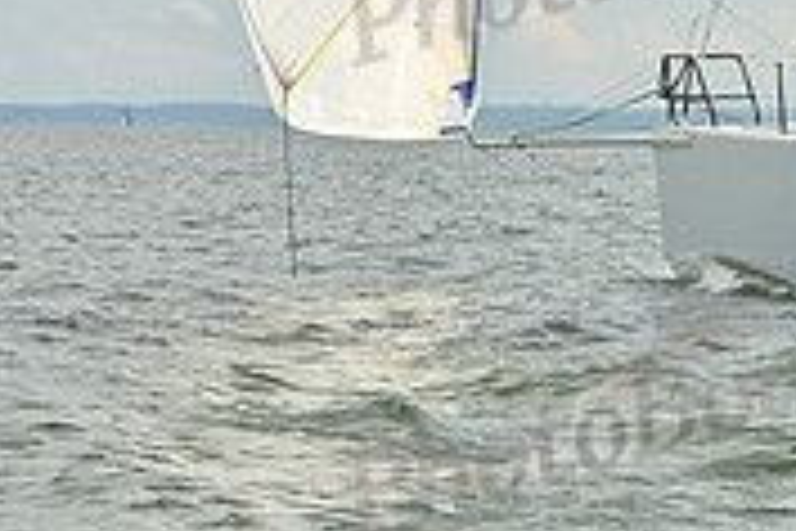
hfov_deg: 8.8
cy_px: 119
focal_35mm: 229
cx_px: 1214
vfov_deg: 6.0
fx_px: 5063
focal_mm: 70
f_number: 7.1
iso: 320
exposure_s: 1/1250
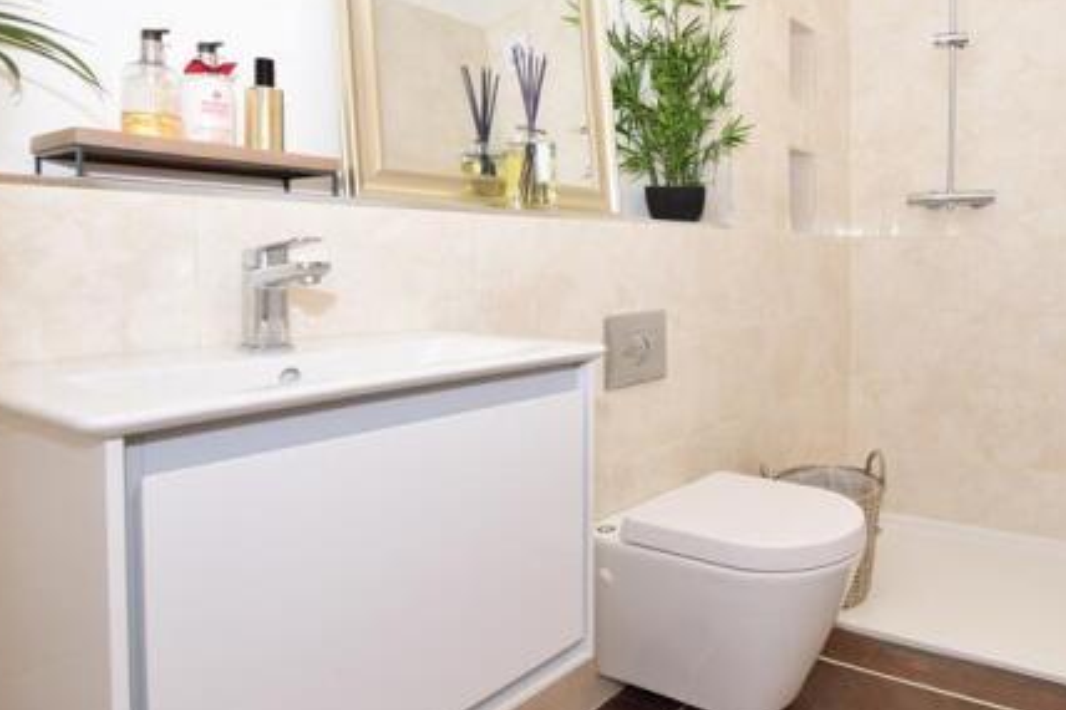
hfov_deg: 71.7
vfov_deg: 54.6
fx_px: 681
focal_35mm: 23
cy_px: 275
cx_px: 780
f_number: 9
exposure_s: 1/60
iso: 400
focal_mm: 10
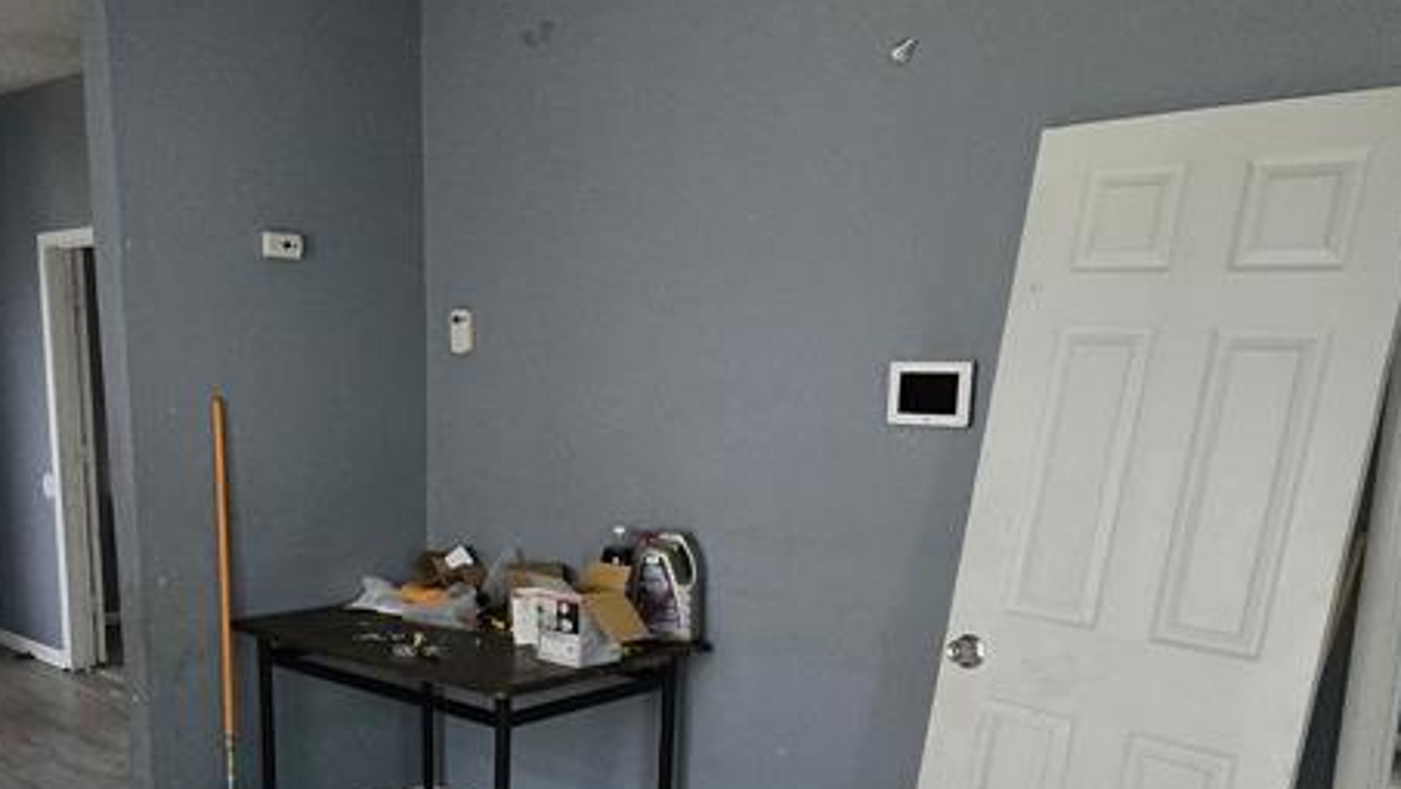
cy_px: 631
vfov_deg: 35.5
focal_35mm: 32
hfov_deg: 59.7
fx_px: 1189
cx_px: 476
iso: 1000
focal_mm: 2.2
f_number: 2.2
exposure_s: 1/60
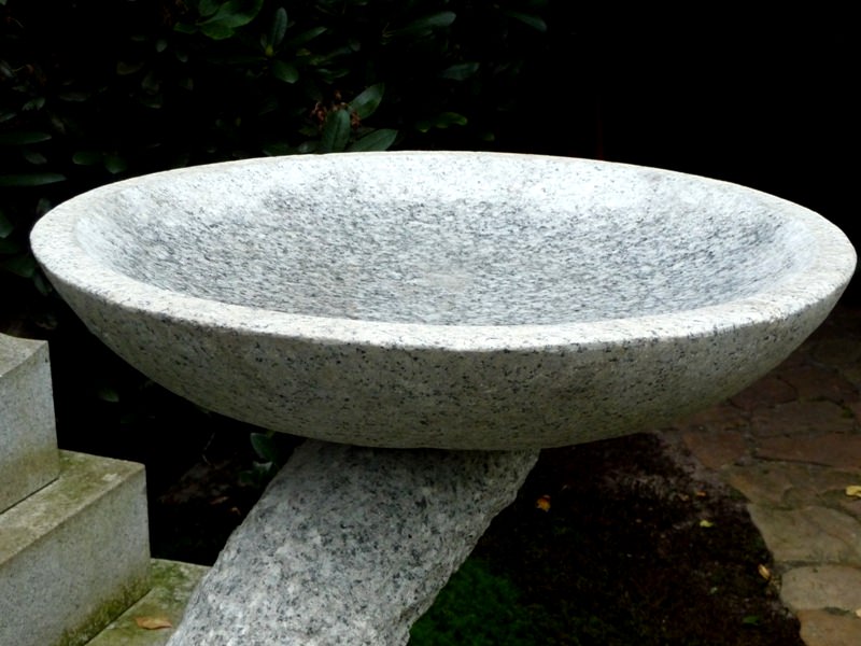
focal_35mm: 55
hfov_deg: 34.9
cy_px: 323
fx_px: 1368
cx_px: 430
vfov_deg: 26.6
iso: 400
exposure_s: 1/40
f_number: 4.3
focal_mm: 9.3
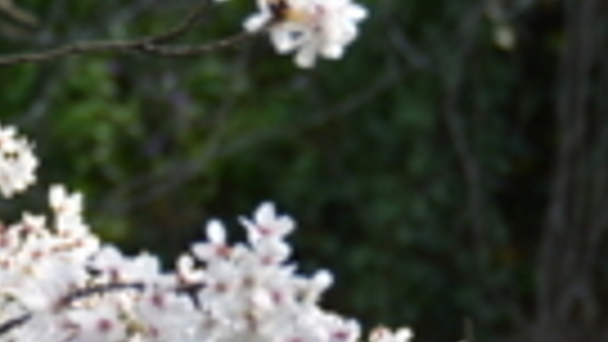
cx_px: -221
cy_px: 720
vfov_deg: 1.9
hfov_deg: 3.4
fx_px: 10159
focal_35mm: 630
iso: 110
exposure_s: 1/160
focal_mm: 90
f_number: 5.6
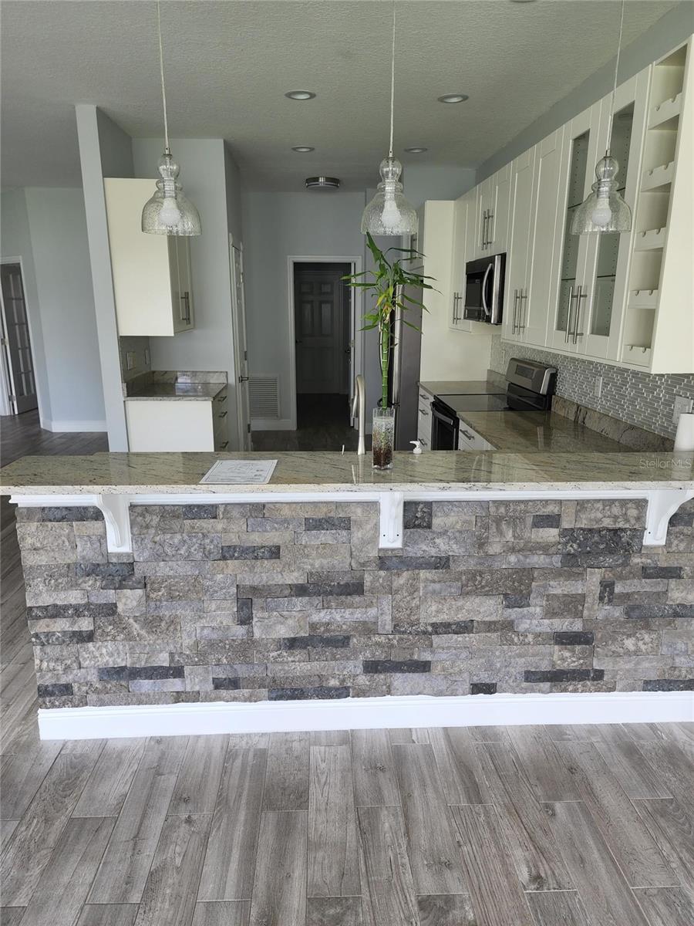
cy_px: 463
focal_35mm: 23
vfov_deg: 73.9
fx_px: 615
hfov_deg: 58.9
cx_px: 347
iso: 80
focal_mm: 6.4
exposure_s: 1/180
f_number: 1.8
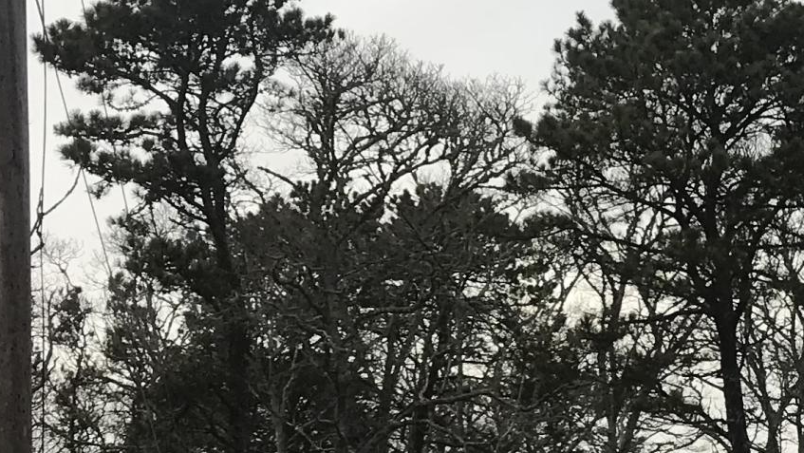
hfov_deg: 19.0
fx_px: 2303
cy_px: 642
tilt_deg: +3.6
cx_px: 884
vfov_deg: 10.9
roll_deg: +1.1
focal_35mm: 108
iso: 20
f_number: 1.8
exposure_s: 1/532
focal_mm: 3.99
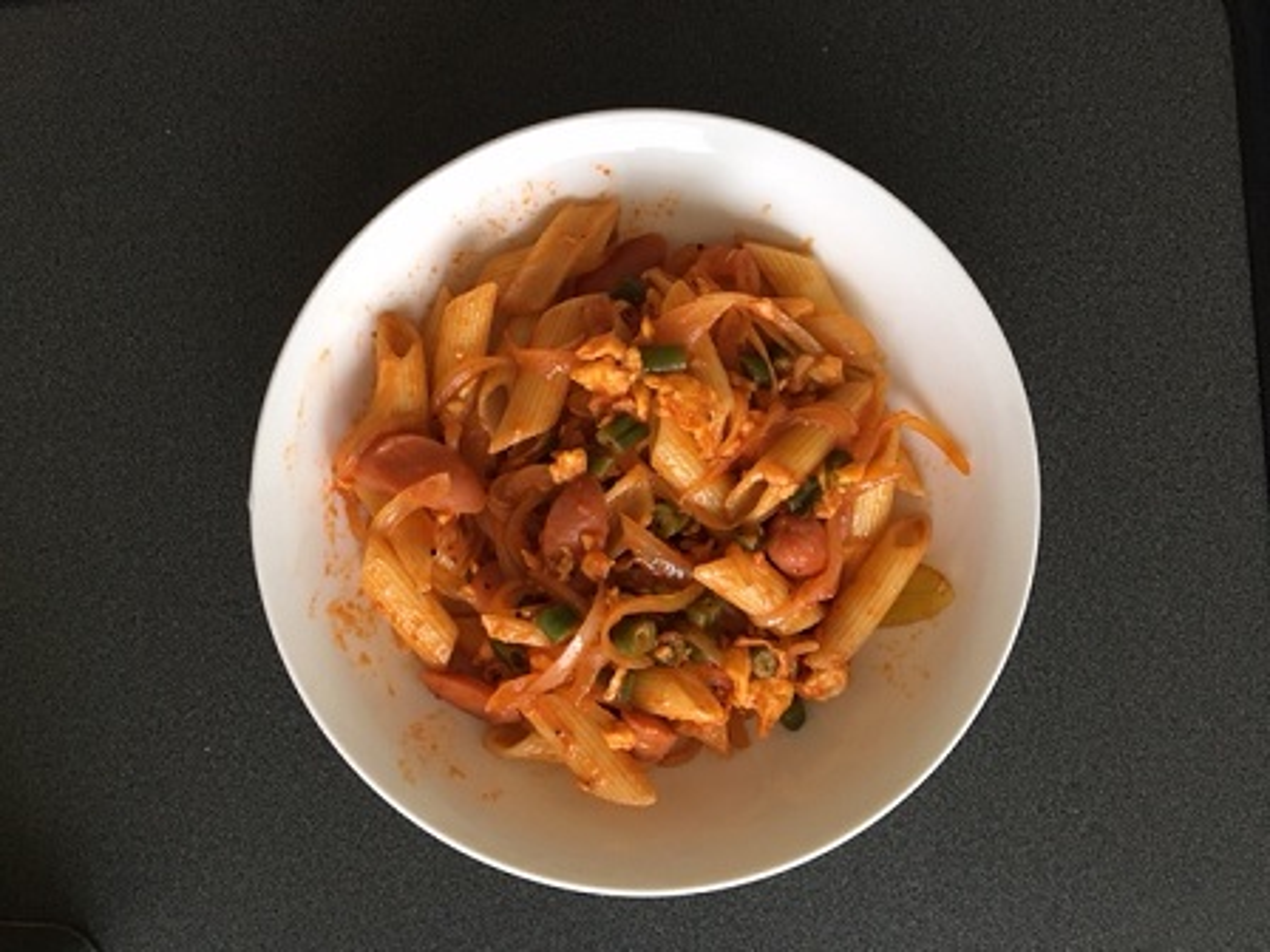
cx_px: 635
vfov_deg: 48.2
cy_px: 476
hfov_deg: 61.7
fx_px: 1064
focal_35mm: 29
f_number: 2.2
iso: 160
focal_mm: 4.15
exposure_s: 1/30
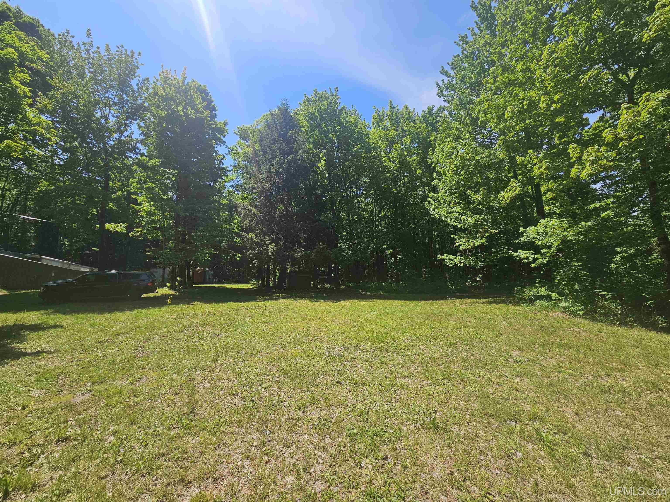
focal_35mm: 13
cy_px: 251
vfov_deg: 89.9
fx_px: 252
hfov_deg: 106.2
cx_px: 335
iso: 50
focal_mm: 2.2
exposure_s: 1/1849
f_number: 2.2
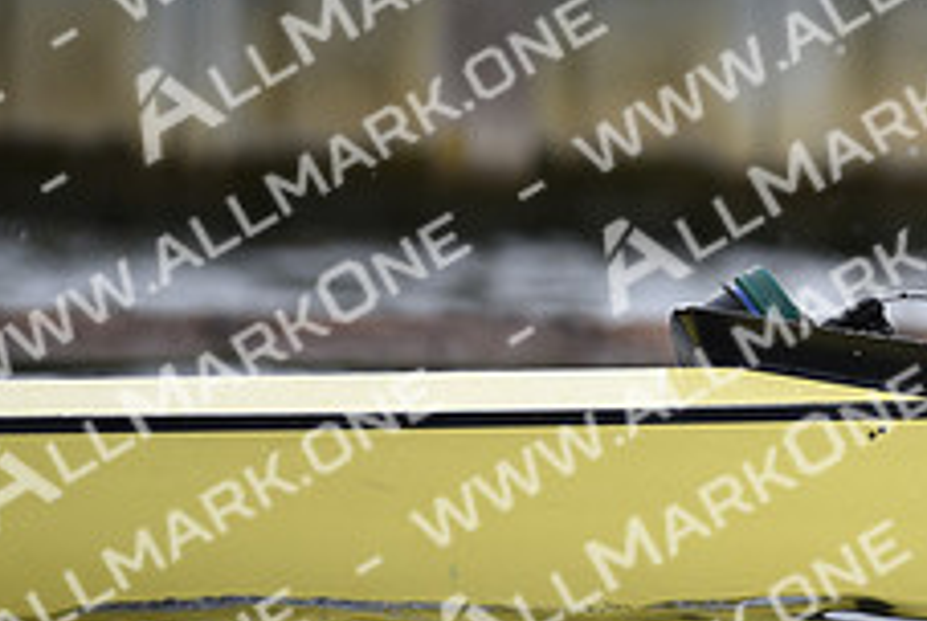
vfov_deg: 1.8
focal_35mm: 765
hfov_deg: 2.7
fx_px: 19724
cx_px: 1143
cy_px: 178
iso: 250
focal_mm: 300
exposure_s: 1/1600
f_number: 4
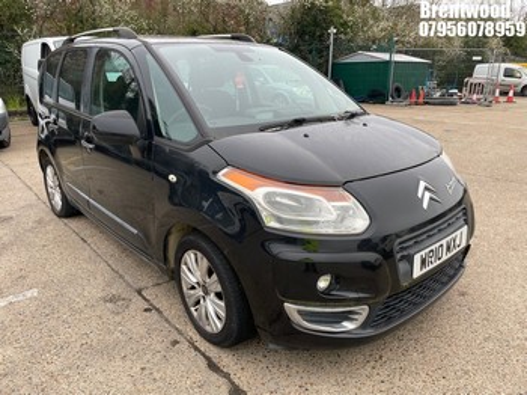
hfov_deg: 67.3
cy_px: 198
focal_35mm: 26
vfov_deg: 53.0
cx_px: 264
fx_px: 396
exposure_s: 1/150
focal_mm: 4.2
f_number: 1.6
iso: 32
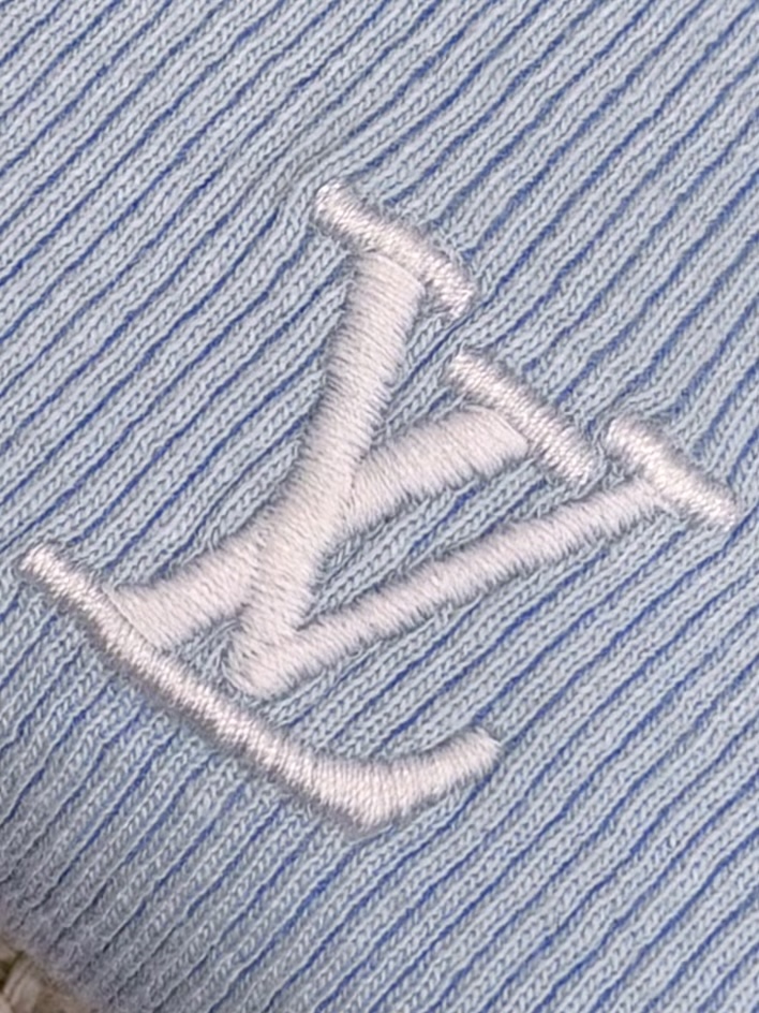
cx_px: 380
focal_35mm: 48
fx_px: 1403
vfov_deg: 39.7
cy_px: 506
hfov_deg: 30.3
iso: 64
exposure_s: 1/381
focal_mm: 6.76
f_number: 1.78
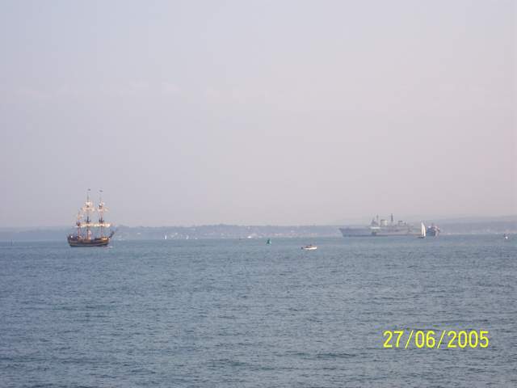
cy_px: 194
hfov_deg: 17.3
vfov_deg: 13.0
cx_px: 258
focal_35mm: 114
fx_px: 1703
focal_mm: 24
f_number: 4.8
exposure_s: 1/350
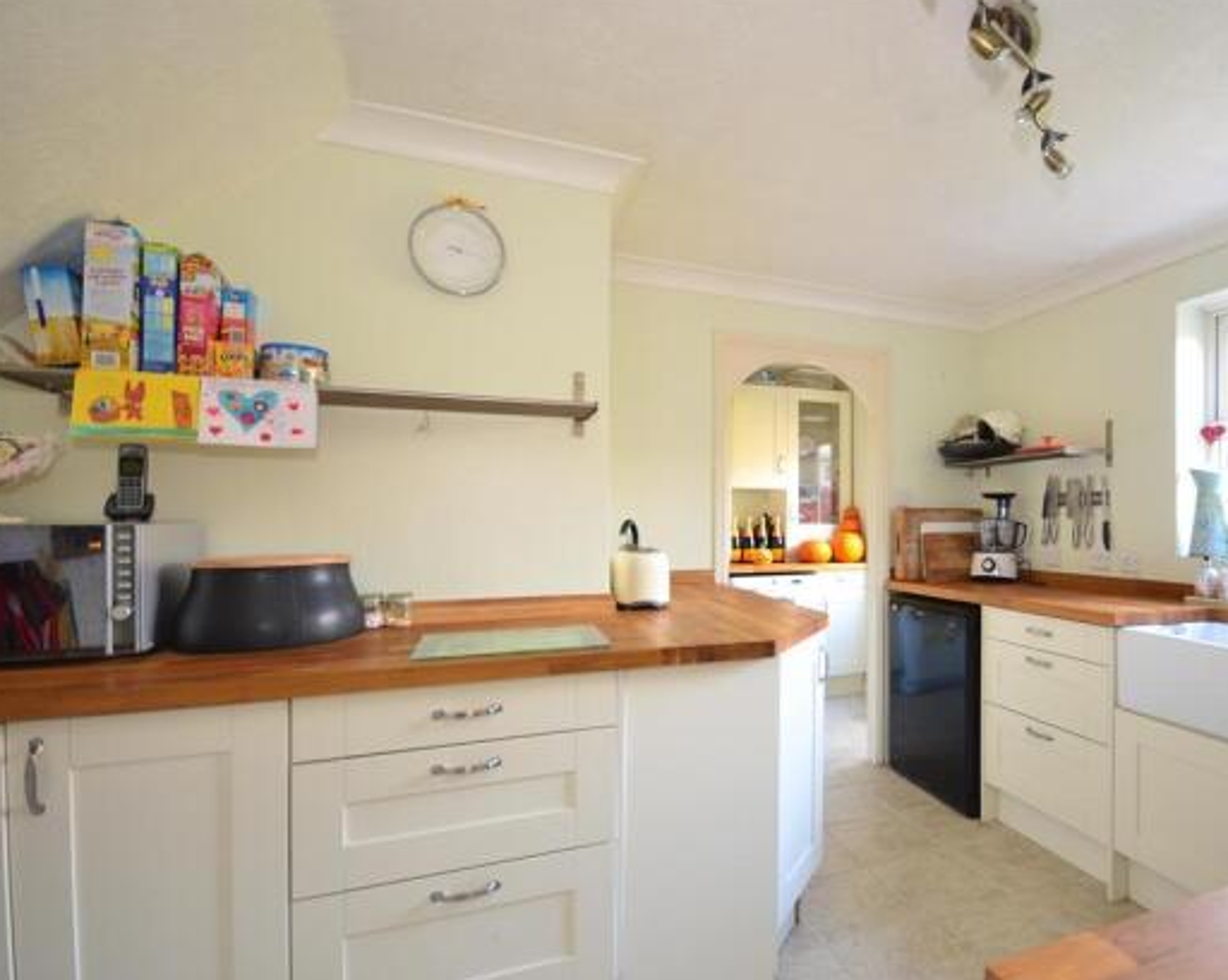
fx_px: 654
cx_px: 772
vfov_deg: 73.7
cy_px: 508
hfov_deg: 84.6
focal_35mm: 18
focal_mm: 10
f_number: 5
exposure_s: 1/4
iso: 200
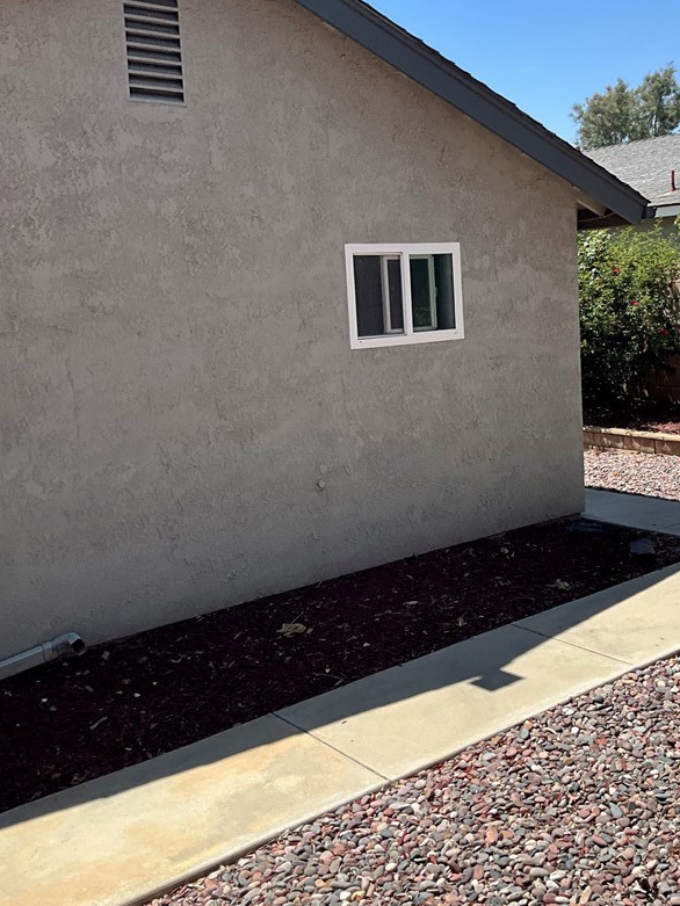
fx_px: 995
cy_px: 383
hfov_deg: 37.5
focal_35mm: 38
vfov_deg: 48.8
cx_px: 424
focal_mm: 3
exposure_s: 1/1098
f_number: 1.8
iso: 25
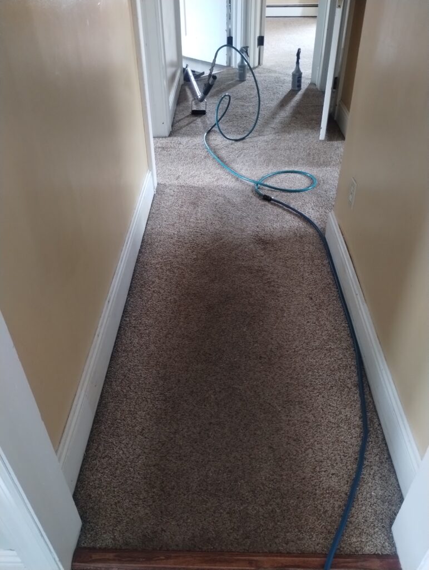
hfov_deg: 49.9
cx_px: 214
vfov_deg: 63.4
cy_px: 285
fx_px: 462
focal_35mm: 28
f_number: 1.8
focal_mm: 4.27
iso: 1850
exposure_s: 1/20
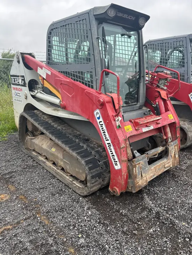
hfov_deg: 53.1
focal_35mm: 26
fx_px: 192
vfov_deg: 67.3
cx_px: 96
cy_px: 128
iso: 40
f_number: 1.5
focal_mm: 5.7
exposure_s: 1/275
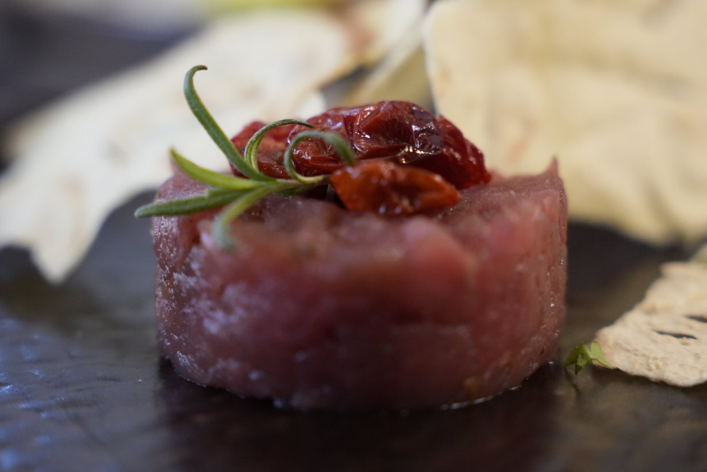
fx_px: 1808
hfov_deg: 22.1
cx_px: 368
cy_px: 196
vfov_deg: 14.9
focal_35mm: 92
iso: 6400
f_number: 2.8
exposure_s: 1/400
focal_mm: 70
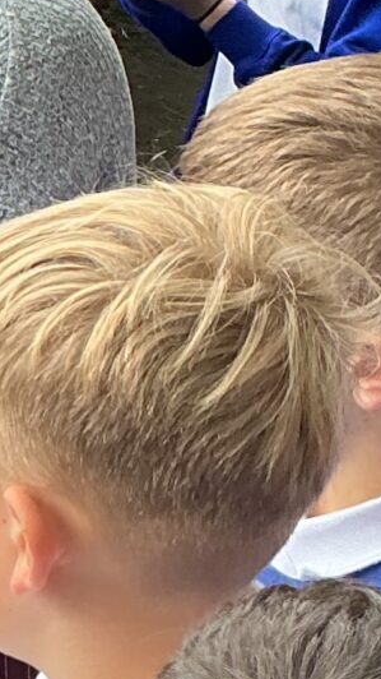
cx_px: -491
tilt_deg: -19.9
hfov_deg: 7.5
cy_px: 186
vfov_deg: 14.1
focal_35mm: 152
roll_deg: -1.2
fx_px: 2732
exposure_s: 1/120
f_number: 1.8
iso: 50
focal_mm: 3
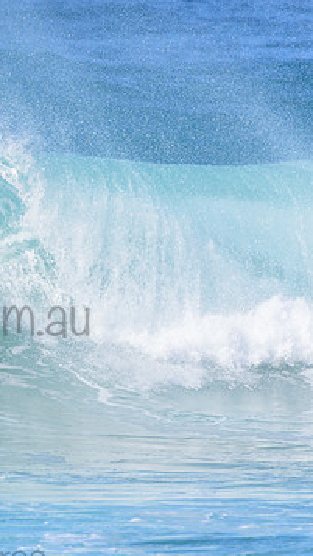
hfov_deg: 1.0
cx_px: -75
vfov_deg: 1.7
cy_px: 300
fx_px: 18843
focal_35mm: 1278
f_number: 5.6
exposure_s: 1/2000
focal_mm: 500
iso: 320
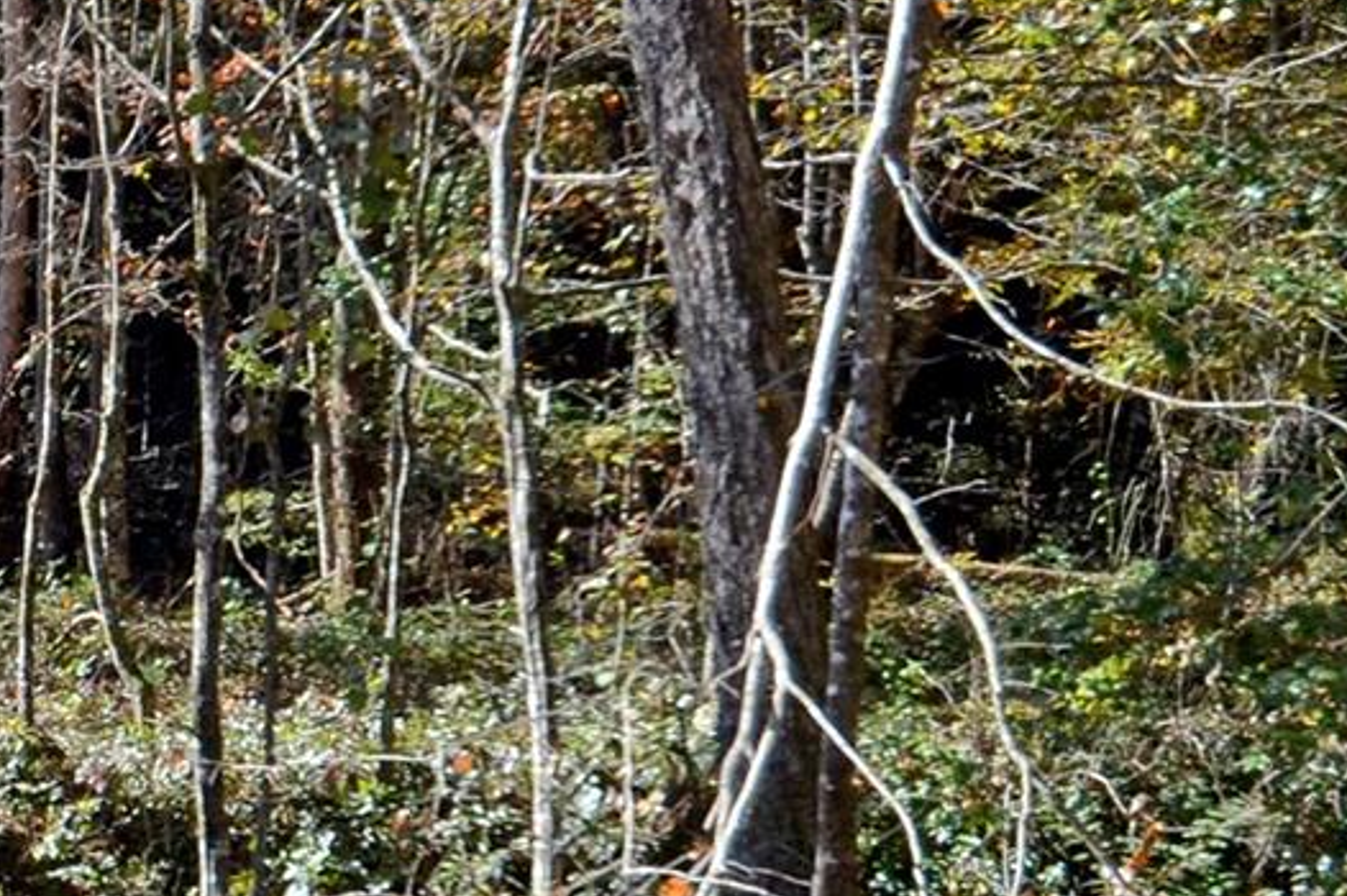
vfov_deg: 9.8
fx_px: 5235
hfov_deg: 14.3
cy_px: 591
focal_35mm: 140
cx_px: -225
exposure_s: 1/250
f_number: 8
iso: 180
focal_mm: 24
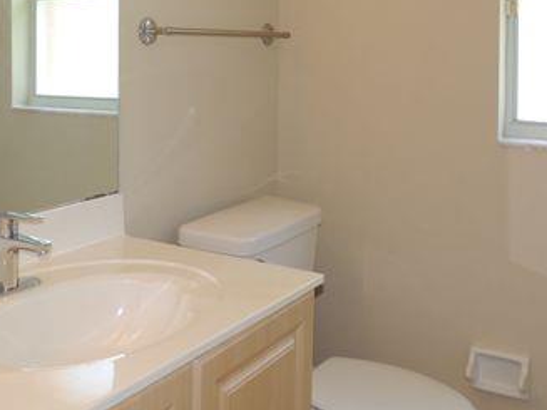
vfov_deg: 29.5
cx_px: 268
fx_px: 742
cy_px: 37
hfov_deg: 40.4
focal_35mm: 47
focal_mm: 4.3
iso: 100
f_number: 3
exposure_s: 1/50
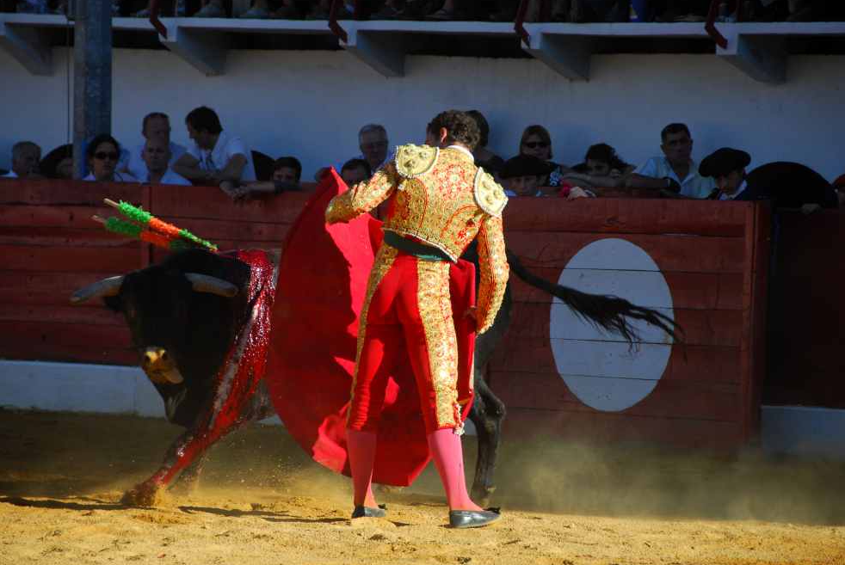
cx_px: 412
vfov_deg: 5.2
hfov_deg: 7.7
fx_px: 6250
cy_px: 275
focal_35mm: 266
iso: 220
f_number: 5.6
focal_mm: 170
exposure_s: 1/500
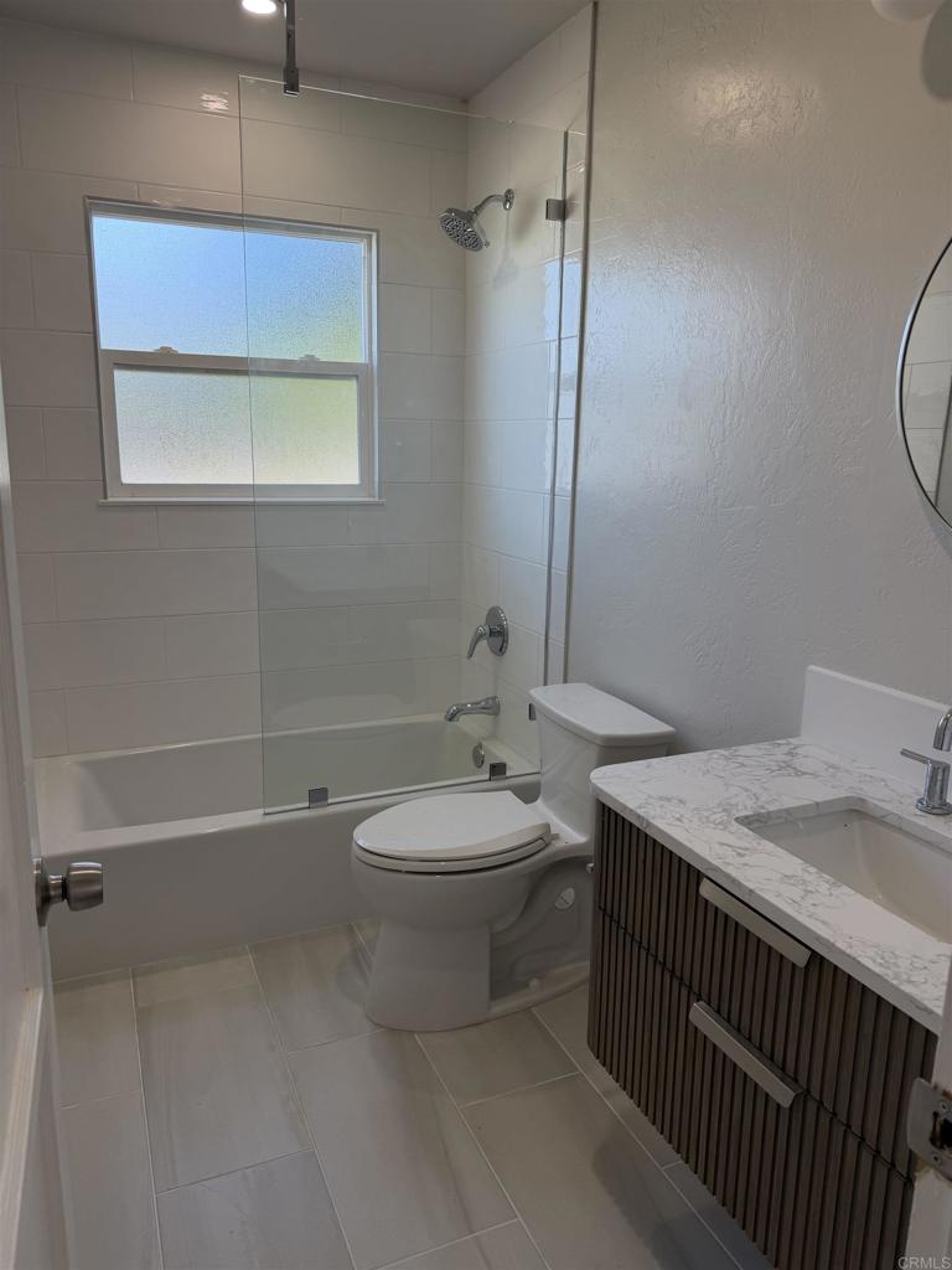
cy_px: 635
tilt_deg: -12.0
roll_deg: -0.8
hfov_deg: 56.8
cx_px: 476
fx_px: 880
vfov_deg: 71.6
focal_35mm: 24
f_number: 1.78
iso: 80
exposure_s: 1/177
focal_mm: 6.76
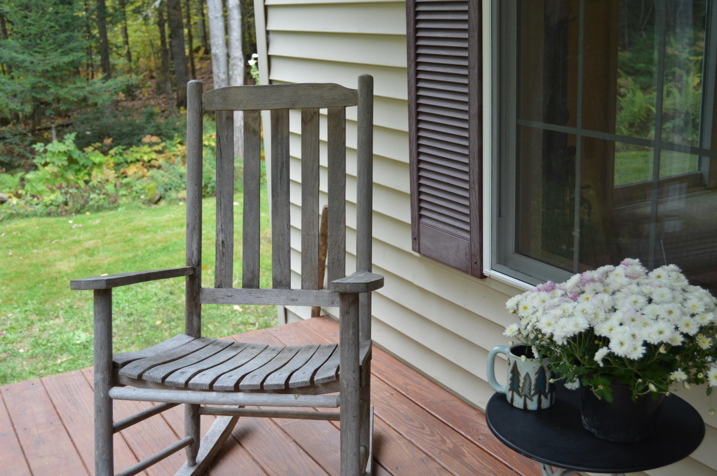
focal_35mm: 42
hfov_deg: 46.4
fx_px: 836
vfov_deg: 31.8
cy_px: 238
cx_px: 358
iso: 450
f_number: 4
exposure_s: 1/60
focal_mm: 28
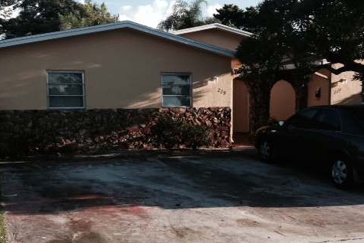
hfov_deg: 40.3
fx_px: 496
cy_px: 142
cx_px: 182
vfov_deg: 27.5
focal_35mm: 49
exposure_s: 1/876
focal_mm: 4.28
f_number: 2.4
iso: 50
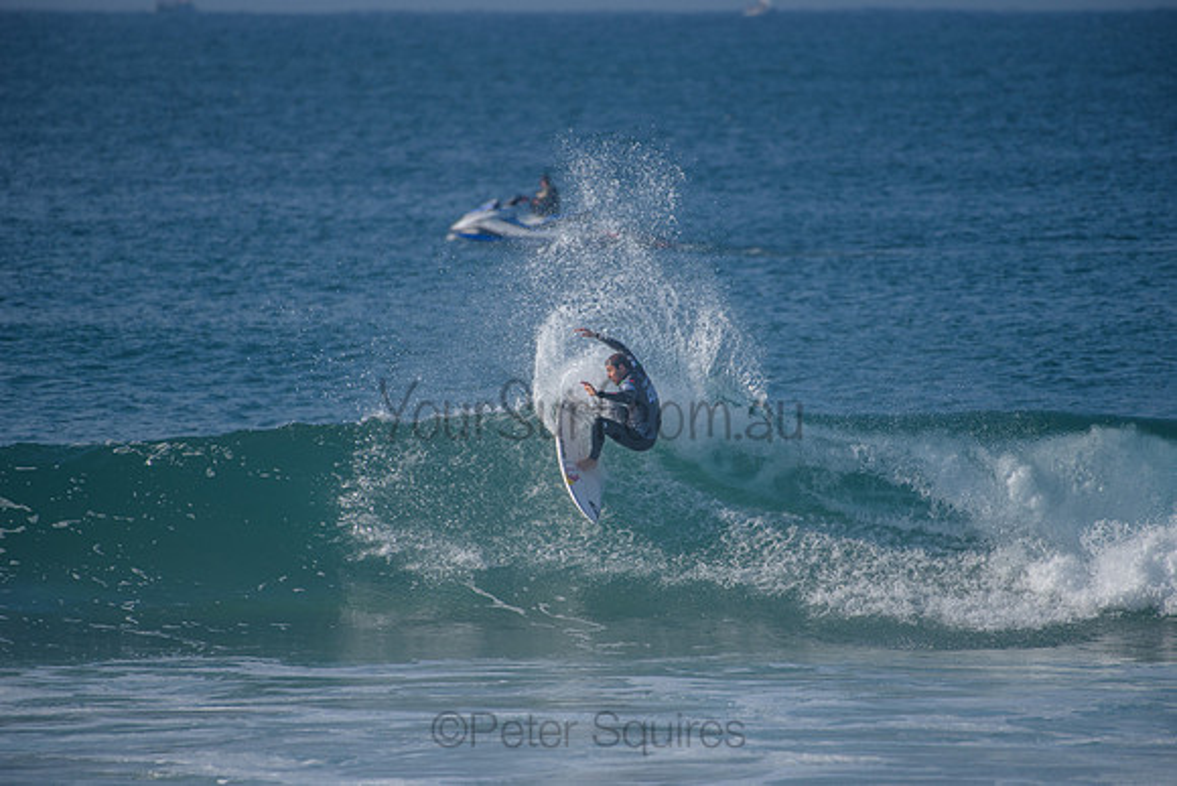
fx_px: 16836
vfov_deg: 2.7
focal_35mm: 515
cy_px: 393
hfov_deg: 4.0
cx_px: 588
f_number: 5.6
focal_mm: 500
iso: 250
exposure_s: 1/2000
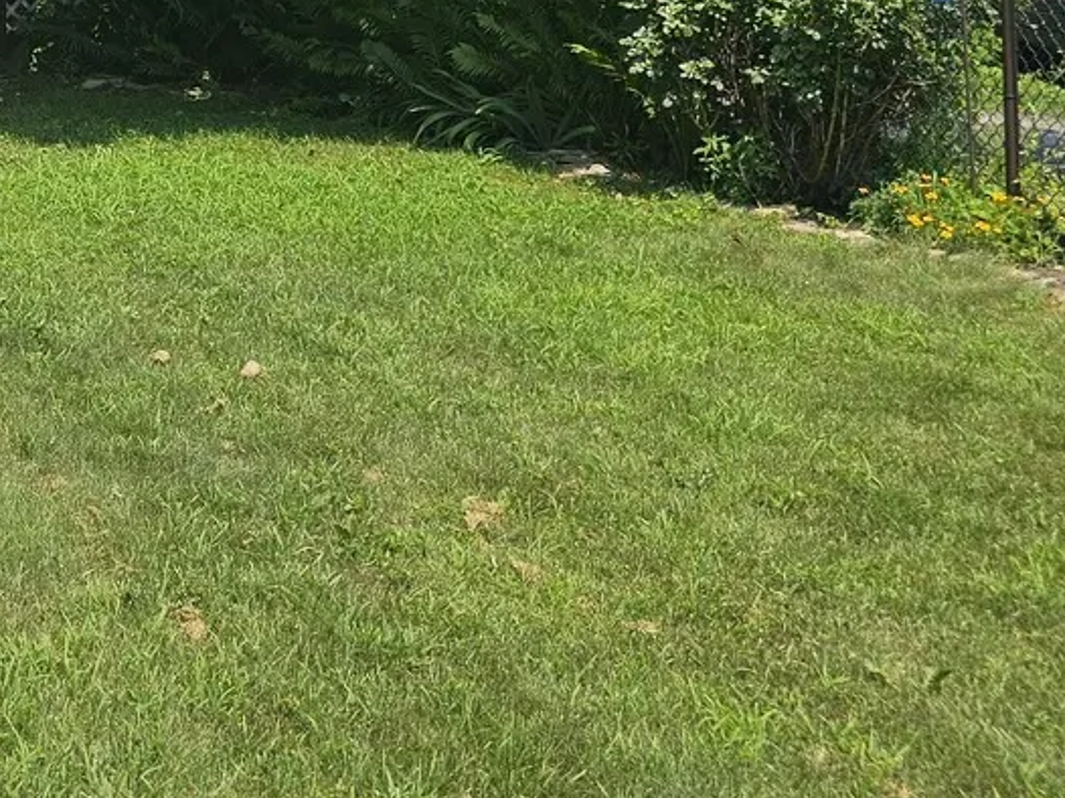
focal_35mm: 63
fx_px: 1937
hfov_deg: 26.8
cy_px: -119
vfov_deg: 21.8
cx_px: -249
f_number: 1.7
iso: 10
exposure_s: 1/864
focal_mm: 6.3
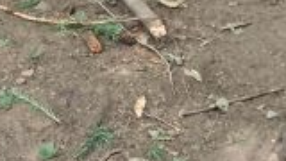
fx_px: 1077
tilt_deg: -13.4
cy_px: -211
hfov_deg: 14.8
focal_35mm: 142
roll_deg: +12.3
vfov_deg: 8.0
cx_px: -29
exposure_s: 1/60
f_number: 1.8
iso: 160
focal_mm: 4.25
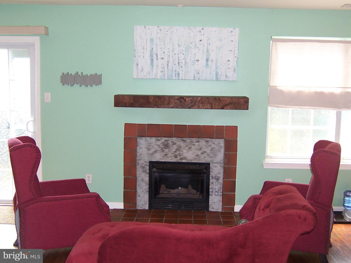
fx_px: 406
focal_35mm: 40
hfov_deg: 46.8
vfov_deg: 36.0
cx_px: 176
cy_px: 132
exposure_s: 1/60
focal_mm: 6.7
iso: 140
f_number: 3.4
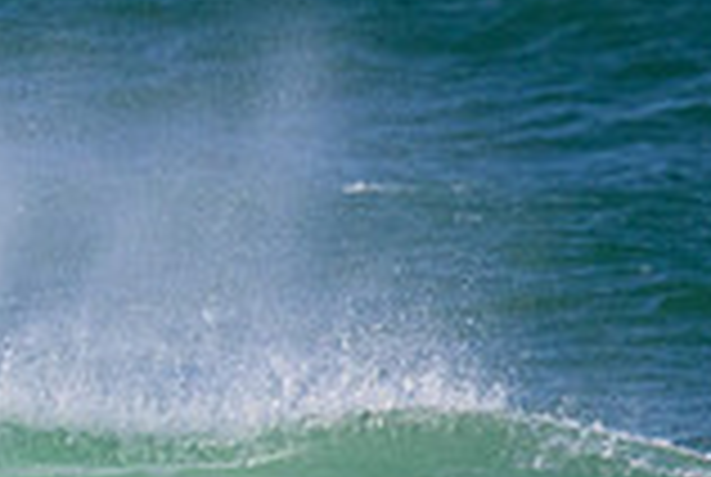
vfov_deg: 0.5
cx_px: -333
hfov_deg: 0.7
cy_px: 619
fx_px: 57996
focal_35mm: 2931
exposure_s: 1/2000
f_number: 11
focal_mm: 800
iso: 1800
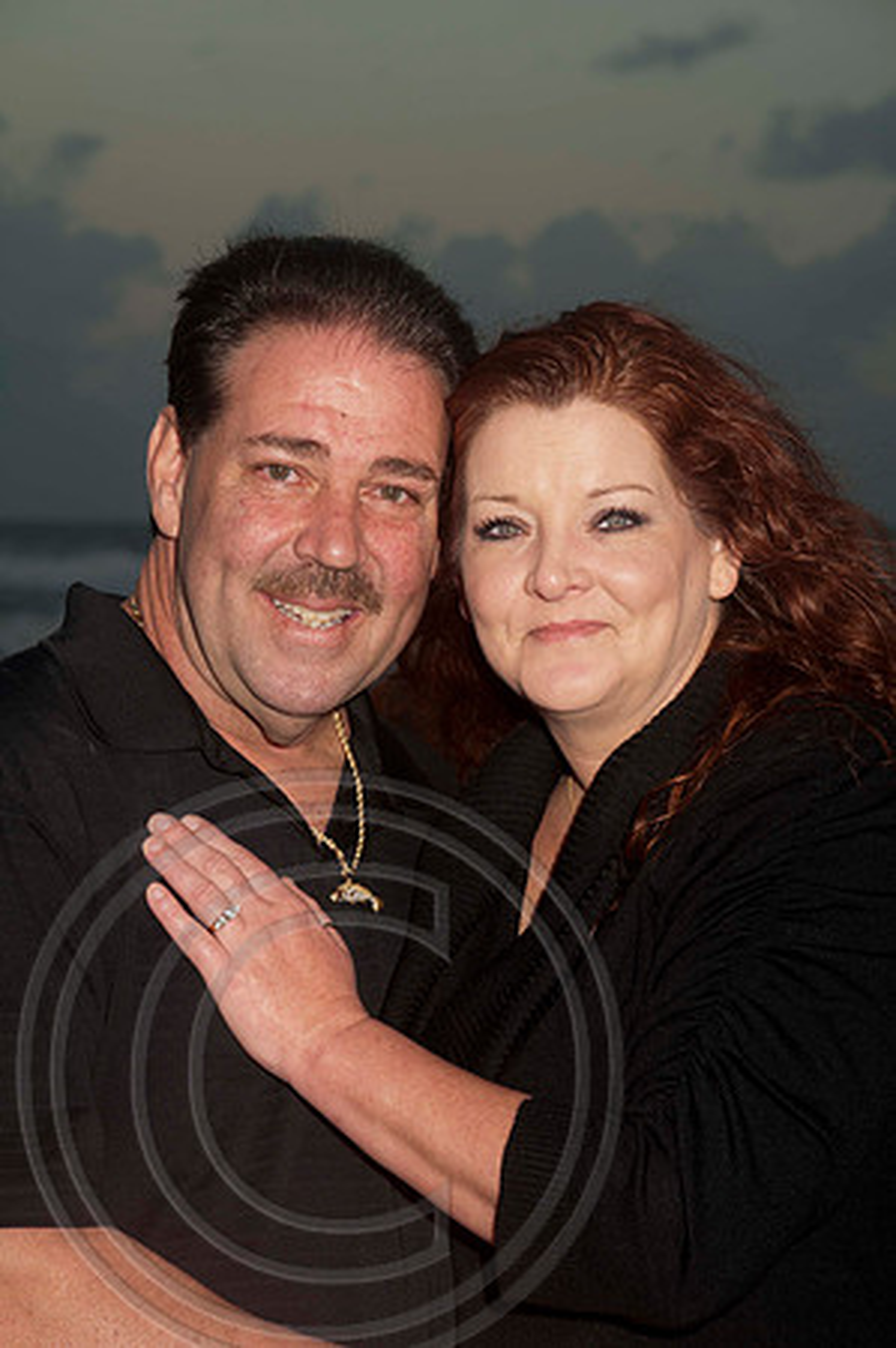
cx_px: 448
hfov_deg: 11.4
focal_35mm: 120
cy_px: 674
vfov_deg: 17.1
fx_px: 4490
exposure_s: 1/30
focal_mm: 80
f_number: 8
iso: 100
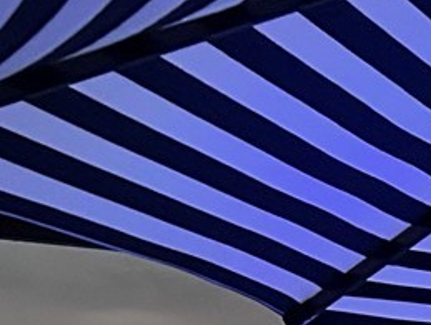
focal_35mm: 148
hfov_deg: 12.4
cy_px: 807
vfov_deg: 9.0
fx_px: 1845
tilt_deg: -7.7
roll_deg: -1.4
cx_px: 732
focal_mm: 6.86
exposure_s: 1/30
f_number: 1.78
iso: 1250
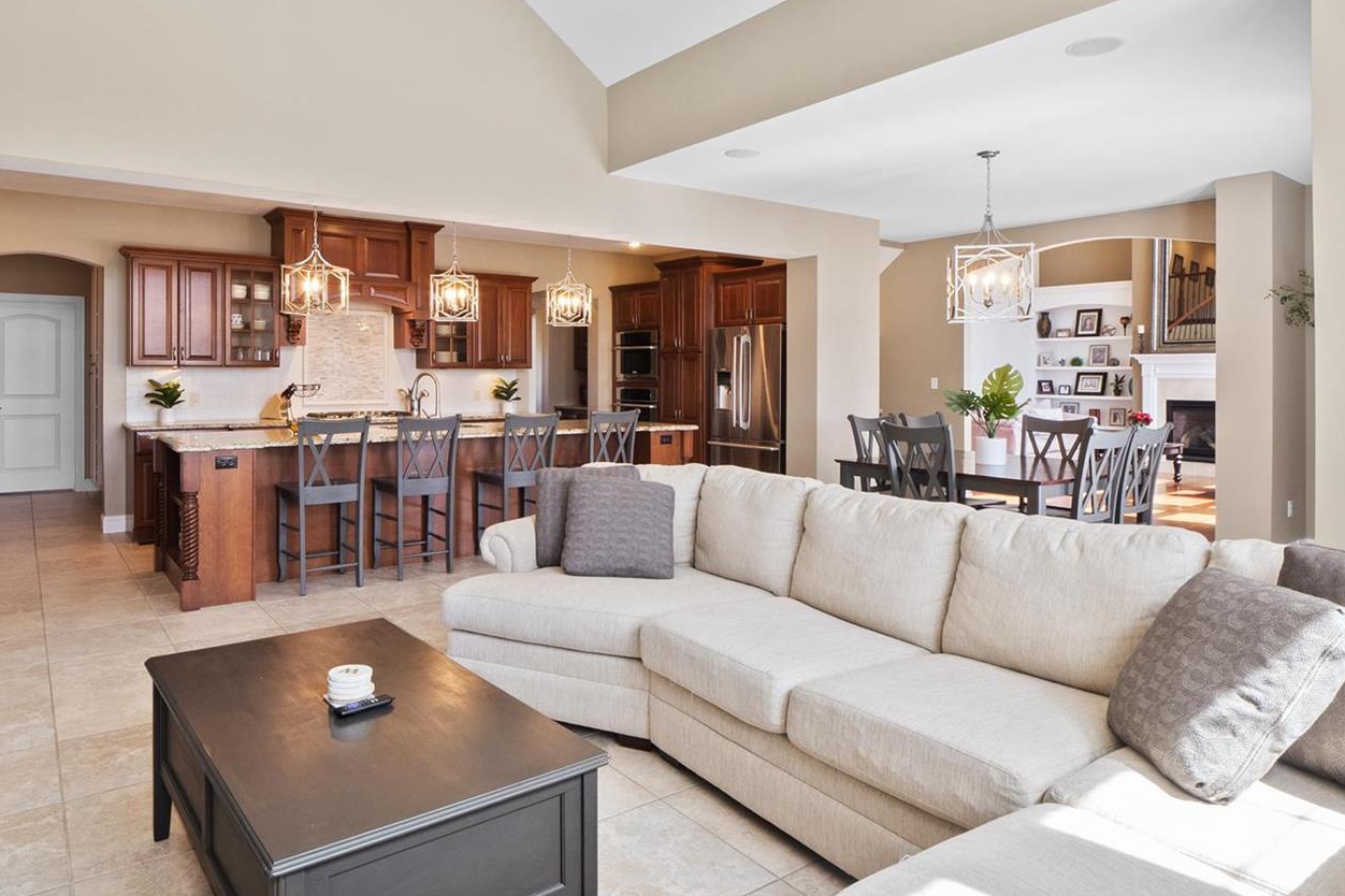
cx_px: 599
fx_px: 859
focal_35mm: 23
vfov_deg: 54.8
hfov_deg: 75.9
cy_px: 376
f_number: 10
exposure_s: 1/6
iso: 400
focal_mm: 9
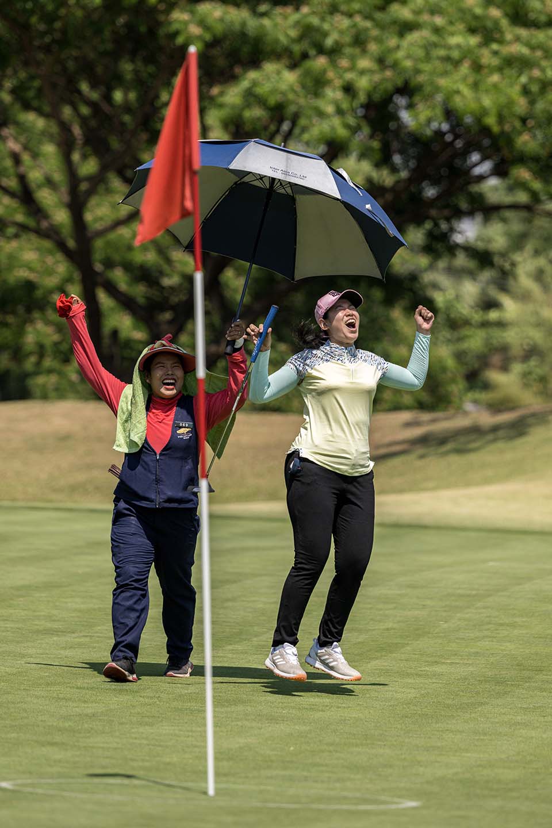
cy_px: 414
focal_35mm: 170
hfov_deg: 8.1
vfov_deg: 12.1
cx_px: 276
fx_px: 3910
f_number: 3.2
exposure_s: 1/4000
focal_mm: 170
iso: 360
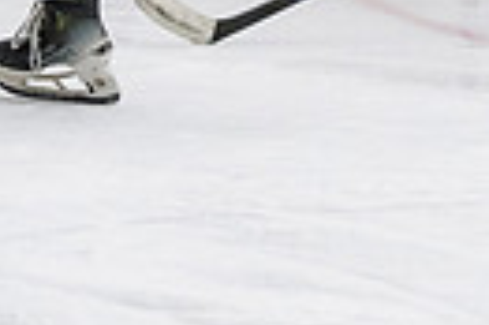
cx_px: 195
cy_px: -263
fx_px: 8533
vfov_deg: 2.2
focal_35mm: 629
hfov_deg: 3.3
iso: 2000
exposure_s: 1/640
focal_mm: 98
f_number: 3.2
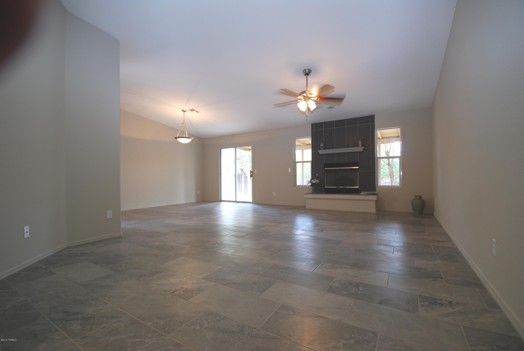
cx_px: 262
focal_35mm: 15
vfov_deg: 77.5
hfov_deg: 100.3
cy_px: 176
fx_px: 219
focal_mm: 10
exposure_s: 1/30
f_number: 3.5
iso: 250
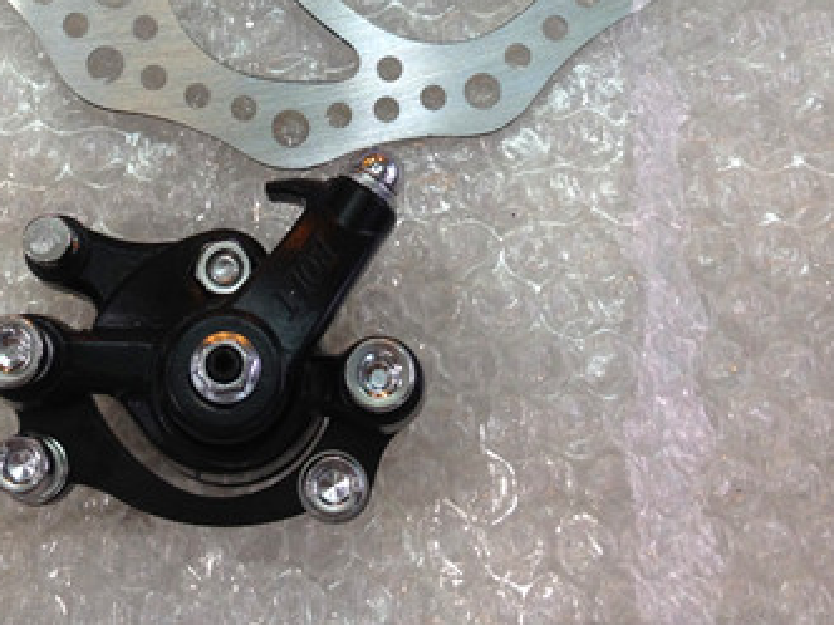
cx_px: 301
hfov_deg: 24.6
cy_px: -45
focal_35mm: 79
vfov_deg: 18.1
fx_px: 1903
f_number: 2.4
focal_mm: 4.28
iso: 64
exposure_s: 1/40
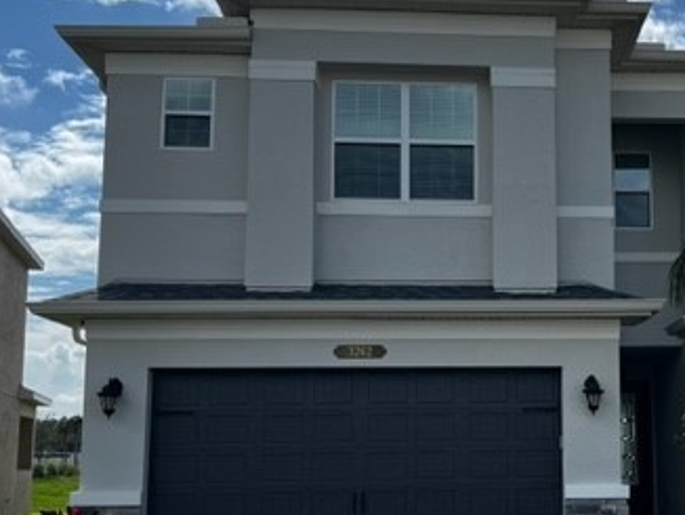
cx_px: 525
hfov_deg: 36.5
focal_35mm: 51
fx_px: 1010
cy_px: 332
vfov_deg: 28.5
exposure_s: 1/4115
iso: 50
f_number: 1.5
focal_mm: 5.7
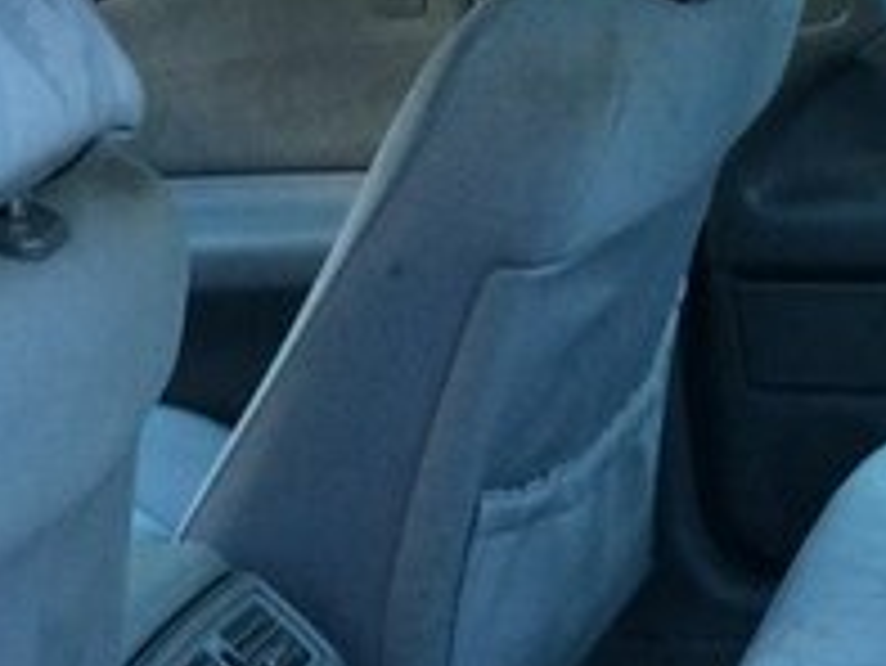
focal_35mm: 97
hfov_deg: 20.2
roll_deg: +9.2
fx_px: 2484
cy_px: 1100
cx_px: 540
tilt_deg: -32.7
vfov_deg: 14.0
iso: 50
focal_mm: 4.15
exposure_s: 1/33
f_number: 2.2
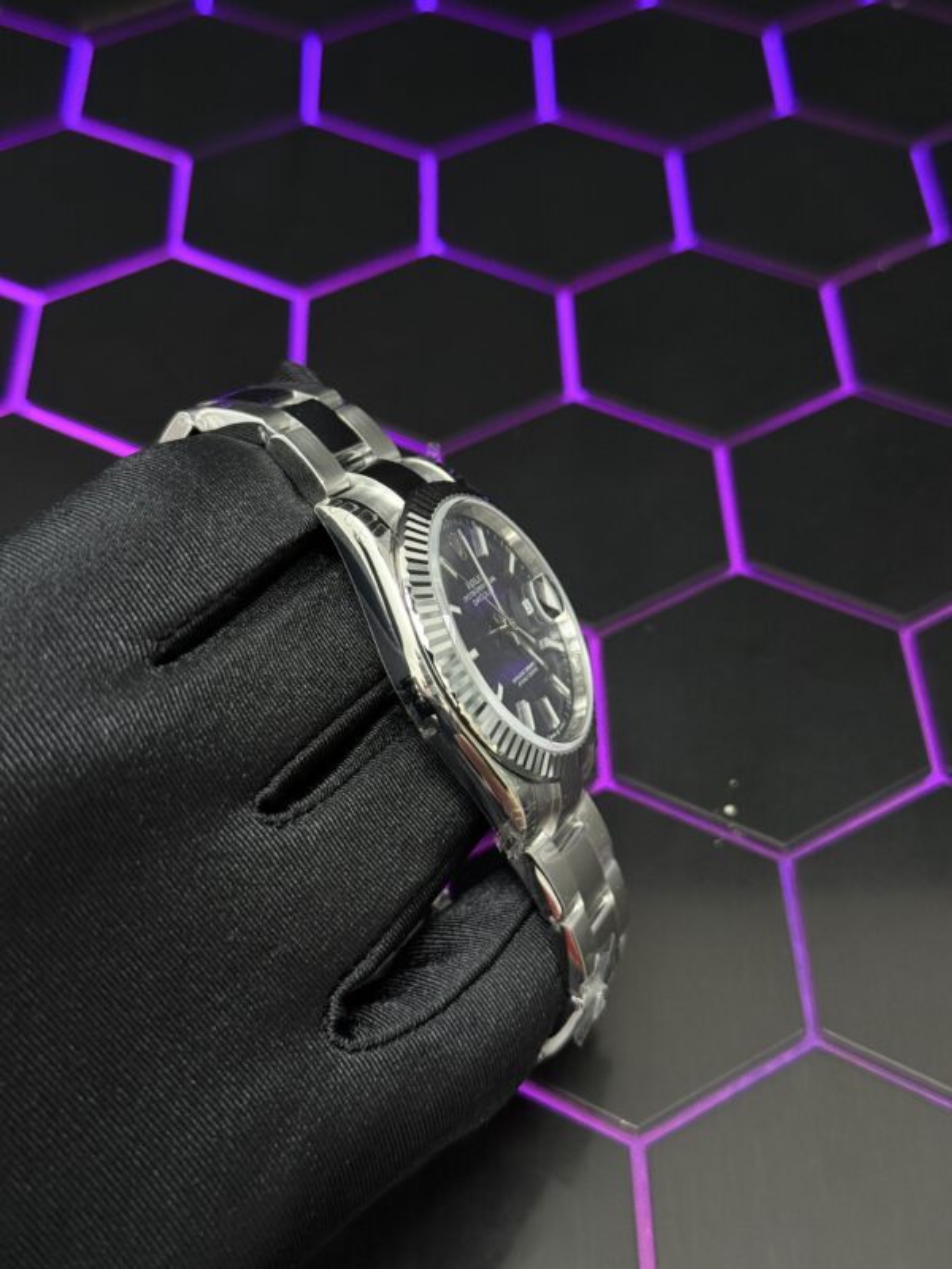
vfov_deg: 39.7
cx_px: 476
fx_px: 1760
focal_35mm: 48
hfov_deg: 30.3
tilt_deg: -48.3
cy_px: 634
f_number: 1.78
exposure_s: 1/56
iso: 250
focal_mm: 6.76
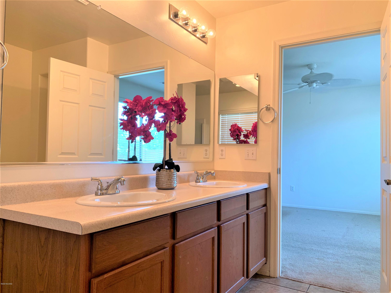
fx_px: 294
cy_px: 146
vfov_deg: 53.1
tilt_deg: +3.7
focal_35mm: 26
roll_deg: -1.8
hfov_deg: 67.3
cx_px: 196
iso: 50
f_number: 1.8
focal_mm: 4.25
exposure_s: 1/60
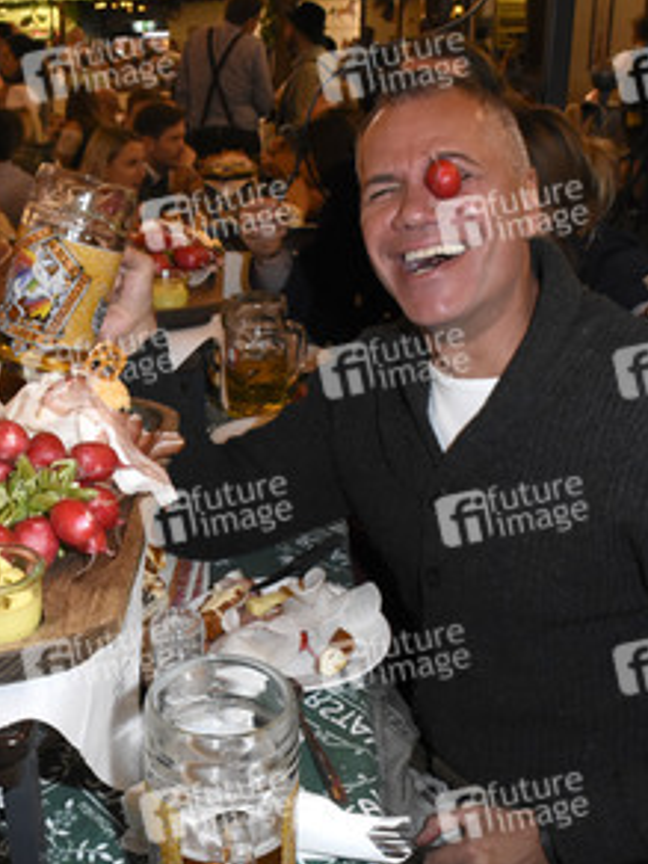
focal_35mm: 40
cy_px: 438
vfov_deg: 46.8
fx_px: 998
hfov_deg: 34.9
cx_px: 138
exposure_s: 1/60
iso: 3200
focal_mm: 18
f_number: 6.3
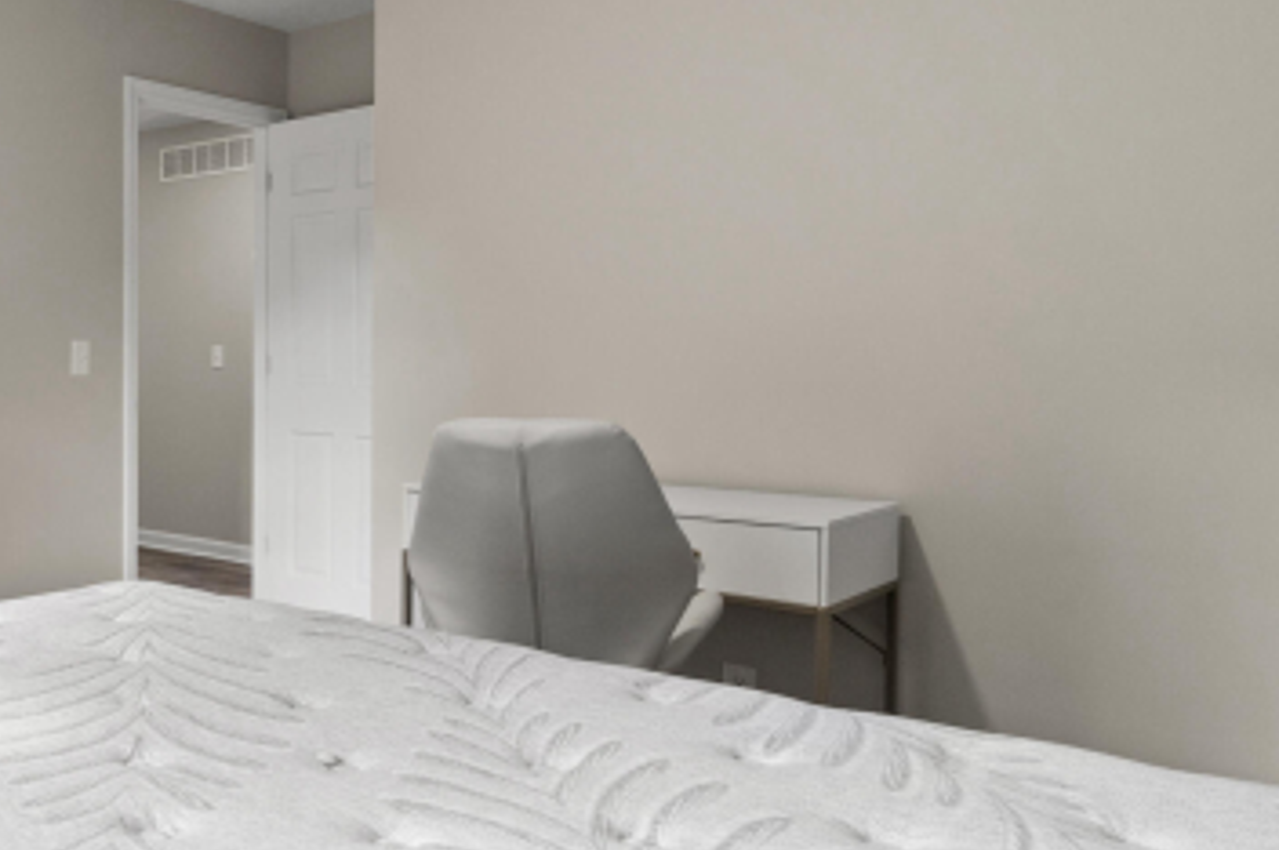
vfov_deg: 40.6
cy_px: 287
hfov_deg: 52.6
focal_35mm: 32
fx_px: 1136
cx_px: 160
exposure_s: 1/10
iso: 400
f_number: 9
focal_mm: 10
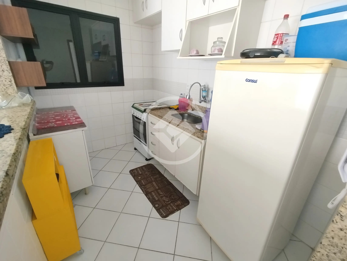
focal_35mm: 15
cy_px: 130
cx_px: 174
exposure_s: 1/30
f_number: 2.2
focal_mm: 1.65
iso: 250
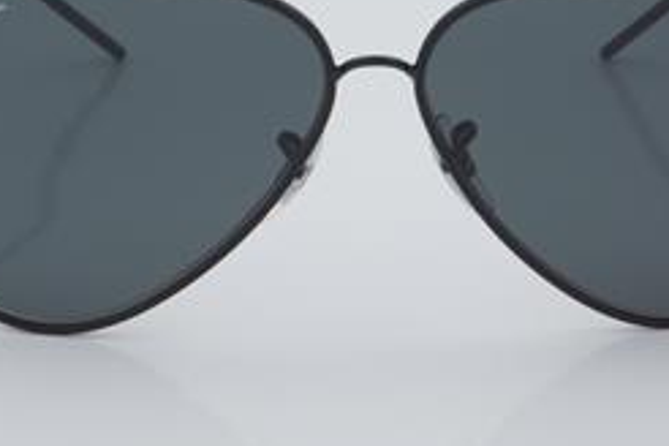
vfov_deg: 10.2
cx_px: 373
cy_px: 147
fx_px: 2486
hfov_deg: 15.3
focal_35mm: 134
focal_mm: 55
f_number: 32
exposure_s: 1/4
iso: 100
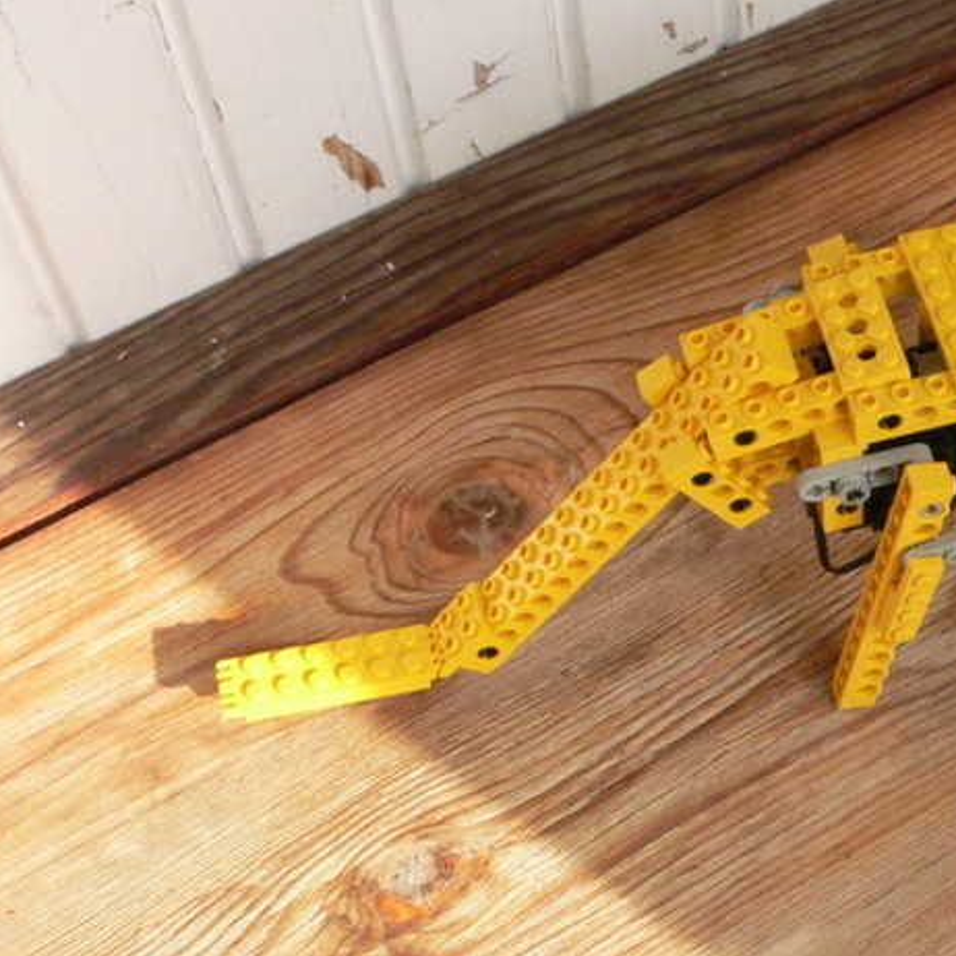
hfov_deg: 26.5
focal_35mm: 62
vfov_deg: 27.7
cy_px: 431
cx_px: 913
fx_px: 1937
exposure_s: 1/640
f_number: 5.6
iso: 400
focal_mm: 6
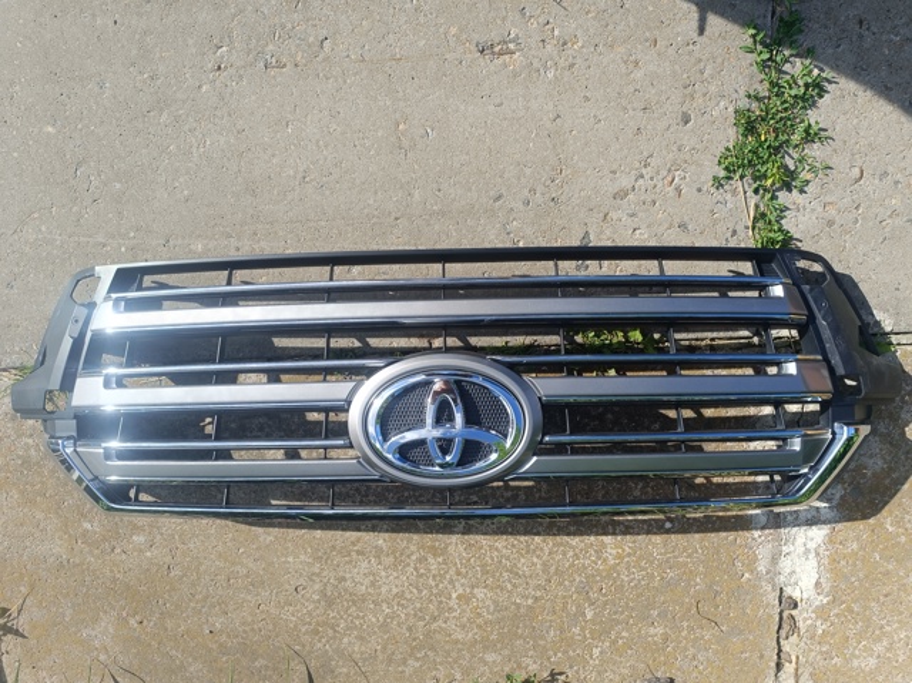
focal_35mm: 24
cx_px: 456
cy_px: 342
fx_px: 632
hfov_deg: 71.6
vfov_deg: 56.8
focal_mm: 6.14
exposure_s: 1/333
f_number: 1.65
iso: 50
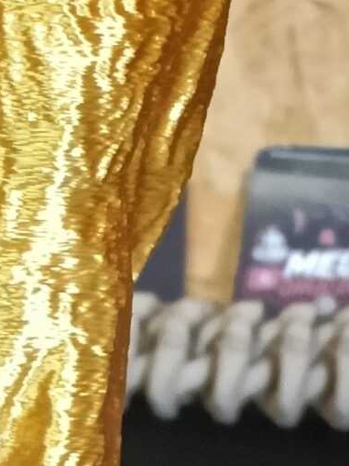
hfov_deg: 10.9
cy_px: 249
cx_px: 112
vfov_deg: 14.5
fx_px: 1828
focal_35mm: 136
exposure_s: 1/33.3
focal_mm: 3.98
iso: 800
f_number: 1.8
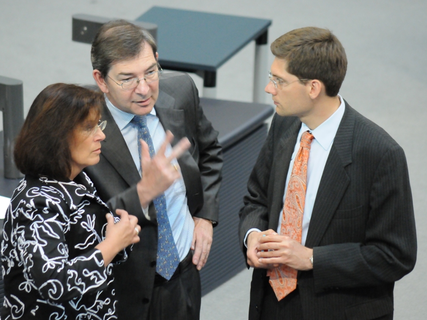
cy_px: 160
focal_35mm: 303
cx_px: 190
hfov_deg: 6.5
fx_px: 3731
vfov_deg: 4.9
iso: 3200
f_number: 5
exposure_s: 1/125
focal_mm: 185
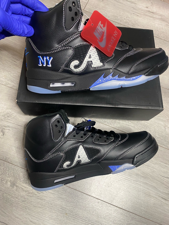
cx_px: 84
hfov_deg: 53.1
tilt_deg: -69.6
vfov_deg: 67.3
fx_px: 169
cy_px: 112
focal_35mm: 26
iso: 200
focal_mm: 4.25
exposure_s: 1/50
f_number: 1.8
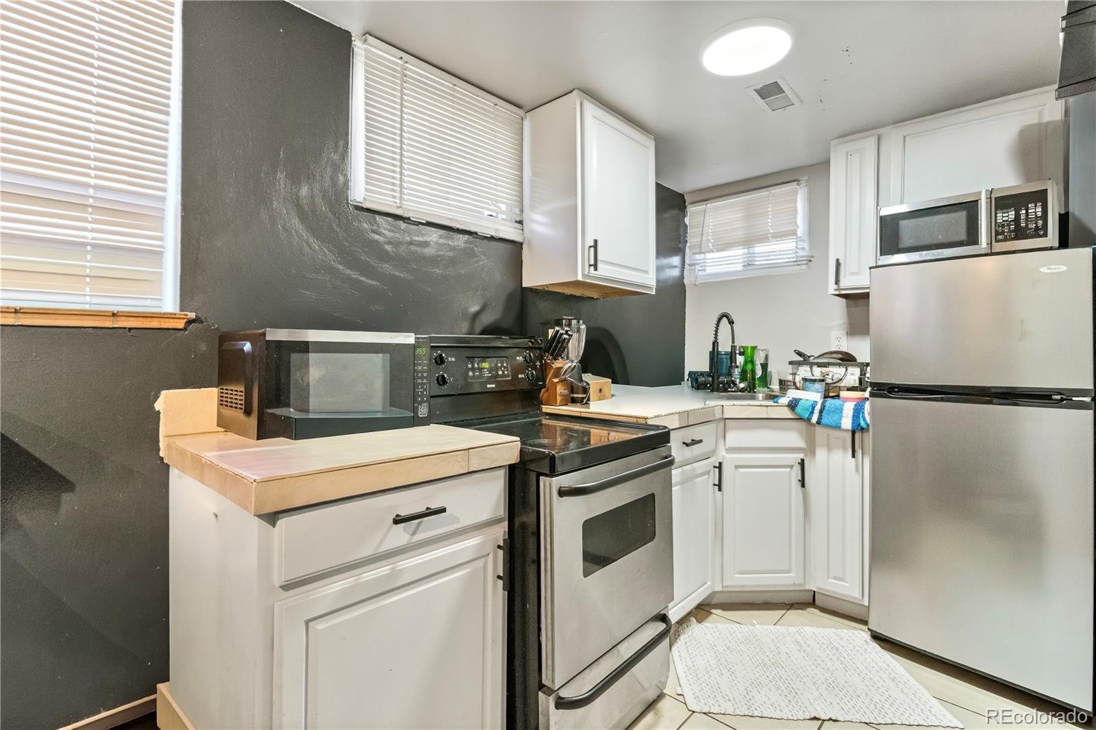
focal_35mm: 16
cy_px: 365
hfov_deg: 96.7
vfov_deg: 73.7
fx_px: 487
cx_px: 548
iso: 4000
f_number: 9
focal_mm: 16
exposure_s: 1/25
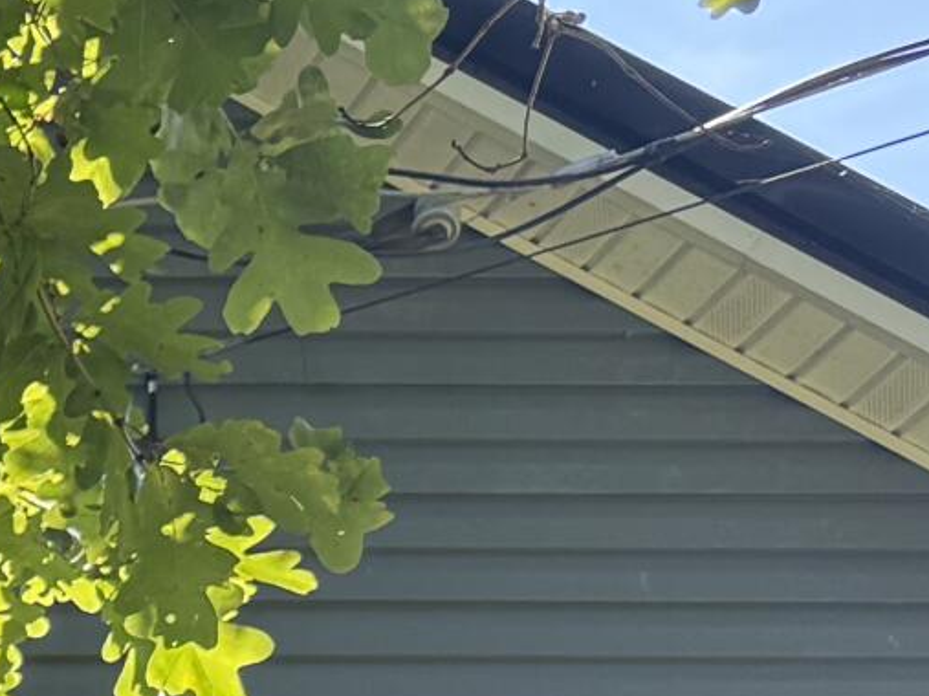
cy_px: 1436
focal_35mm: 142
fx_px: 3810
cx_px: -1173
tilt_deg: +8.7
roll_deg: -1.6
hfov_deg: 11.8
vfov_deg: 9.7
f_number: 1.78
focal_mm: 6.76
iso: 100
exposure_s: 1/412
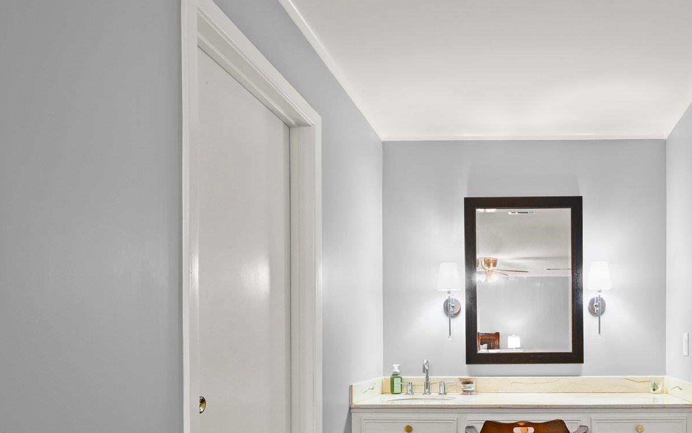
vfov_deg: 44.1
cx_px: 527
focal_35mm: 27
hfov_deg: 64.2
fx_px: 507
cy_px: 343
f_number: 10
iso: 200
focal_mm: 15.5
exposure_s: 1
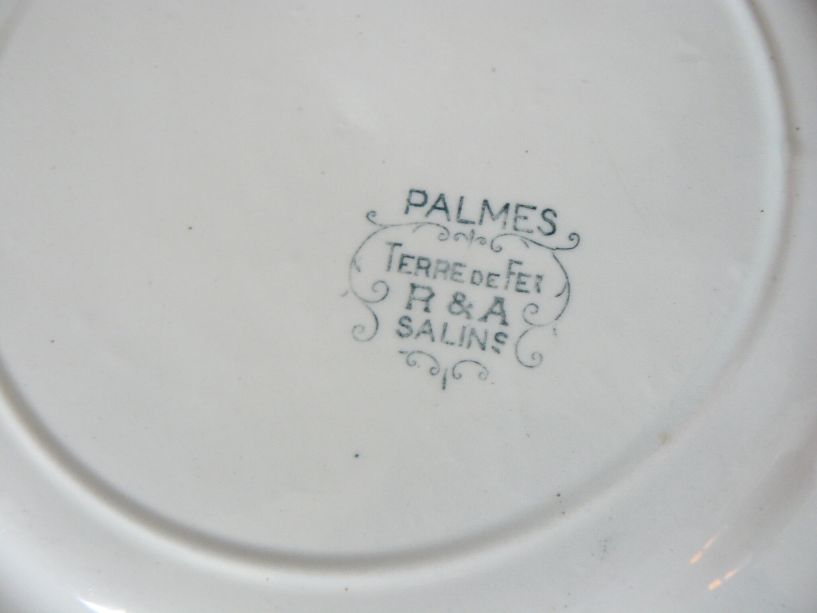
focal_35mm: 36
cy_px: 306
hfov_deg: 51.4
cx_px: 408
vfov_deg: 39.7
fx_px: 850
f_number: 2.8
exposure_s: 1/30
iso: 160
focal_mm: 6
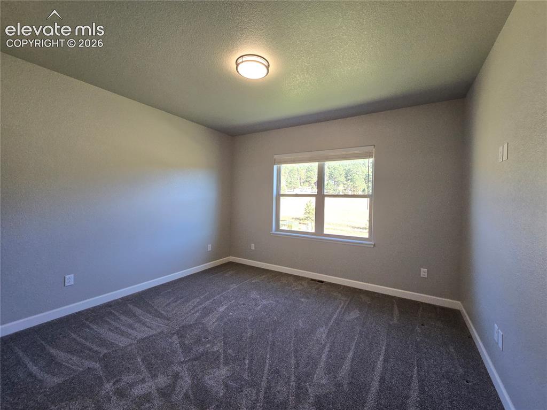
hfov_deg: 106.2
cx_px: 274
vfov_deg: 89.9
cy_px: 205
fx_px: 205
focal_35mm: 13
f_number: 2.2
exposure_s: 1/60
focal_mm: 2.2
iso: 100
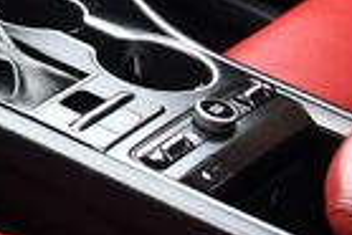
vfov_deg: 10.7
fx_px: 1214
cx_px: -420
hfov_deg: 13.4
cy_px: -111
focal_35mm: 124
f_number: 3.5
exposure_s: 1/160
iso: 800
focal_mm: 18
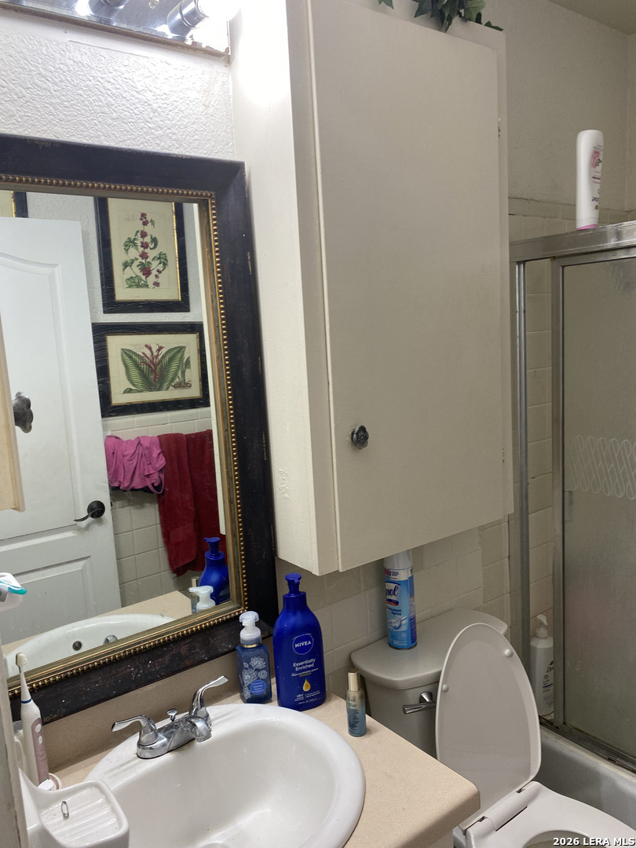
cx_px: 318
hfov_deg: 53.1
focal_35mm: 26
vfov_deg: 67.3
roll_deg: +2.8
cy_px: 424
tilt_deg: -7.5
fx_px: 637
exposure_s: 1/60
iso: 64
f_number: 1.8
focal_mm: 4.25
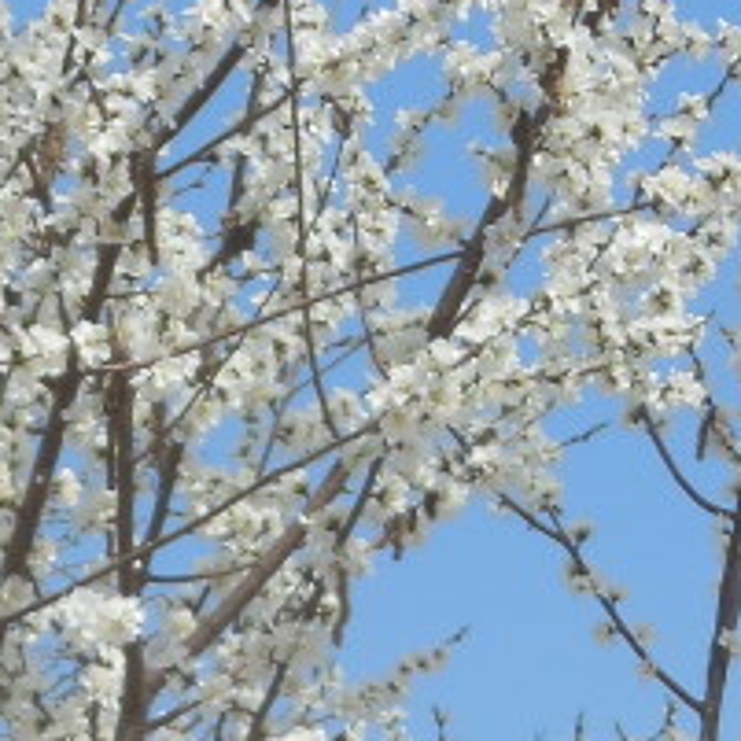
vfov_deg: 4.4
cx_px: 218
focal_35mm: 392
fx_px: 9494
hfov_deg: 4.5
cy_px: 1390
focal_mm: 15.5
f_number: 4.6
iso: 125
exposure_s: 1/800
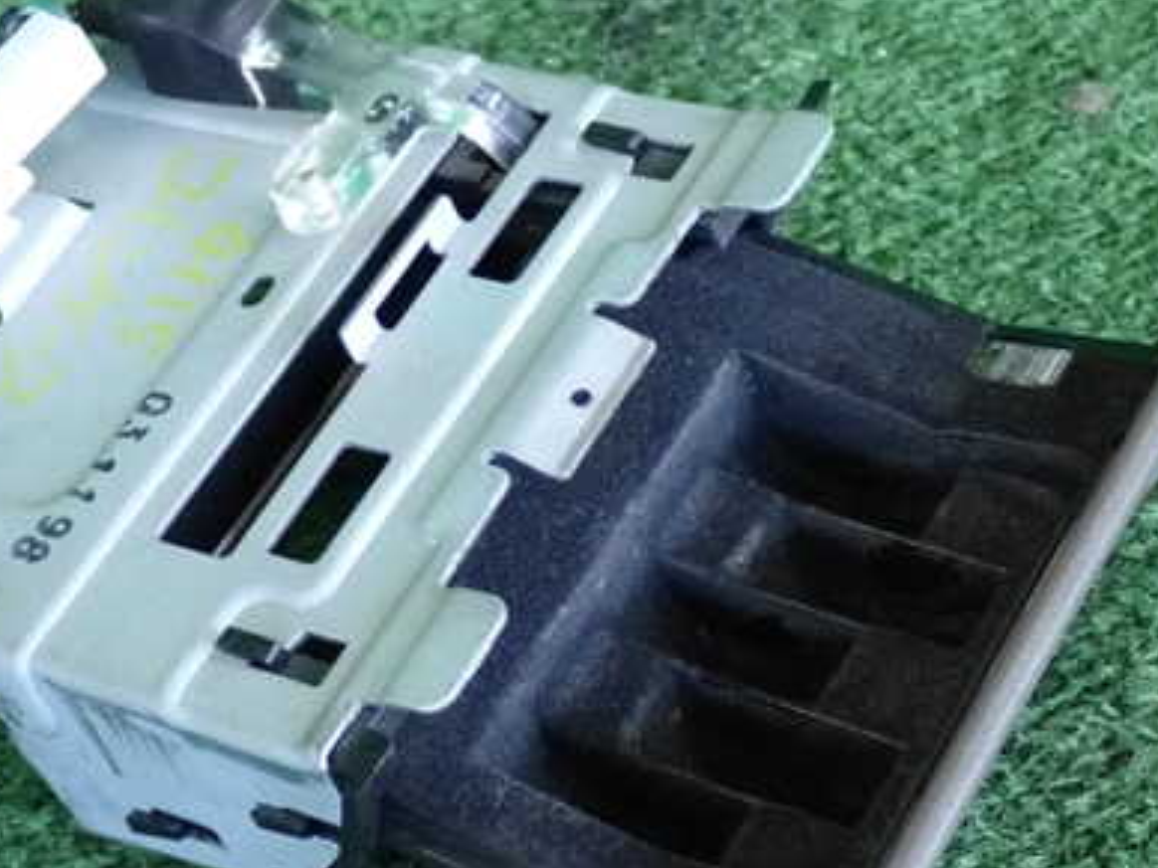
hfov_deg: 20.4
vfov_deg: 15.4
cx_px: 469
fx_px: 3211
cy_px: 519
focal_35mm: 96
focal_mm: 11.09
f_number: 3.6
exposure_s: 1/125
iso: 1600
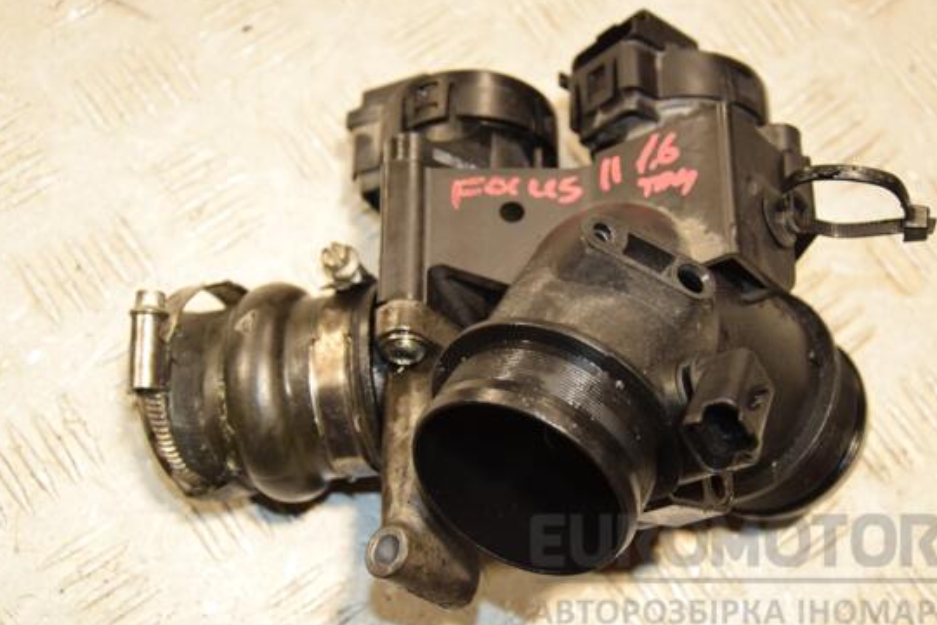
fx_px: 1822
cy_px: 309
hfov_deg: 28.8
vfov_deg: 19.5
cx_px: 498
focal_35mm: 70
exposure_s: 1/200
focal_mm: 42
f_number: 5.6
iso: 800
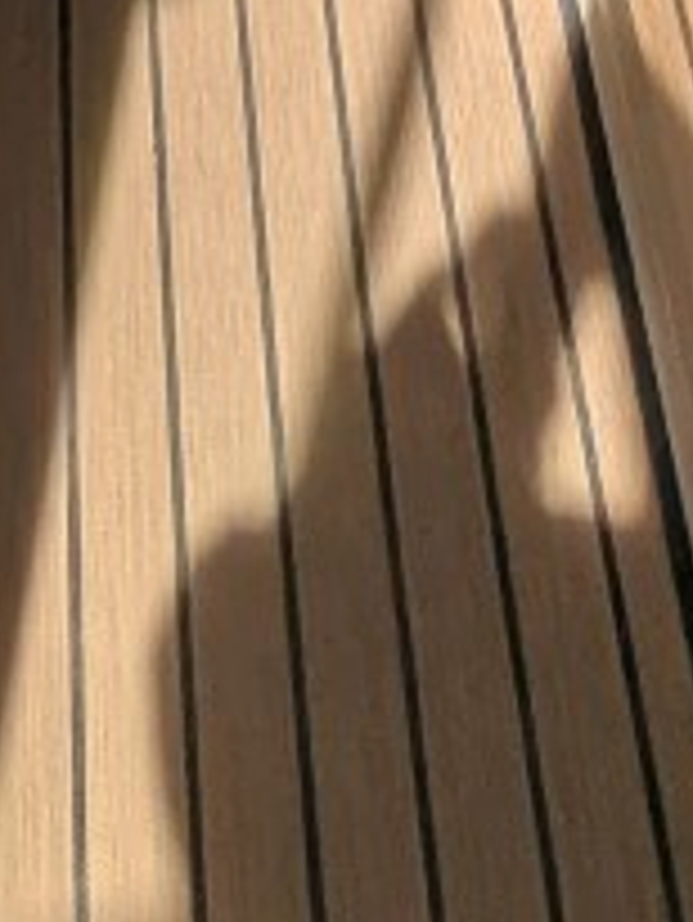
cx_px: 164
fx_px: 3120
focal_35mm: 117
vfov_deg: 9.7
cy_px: -2244
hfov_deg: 12.6
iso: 45
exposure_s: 1/699
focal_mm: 2.35
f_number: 2.2
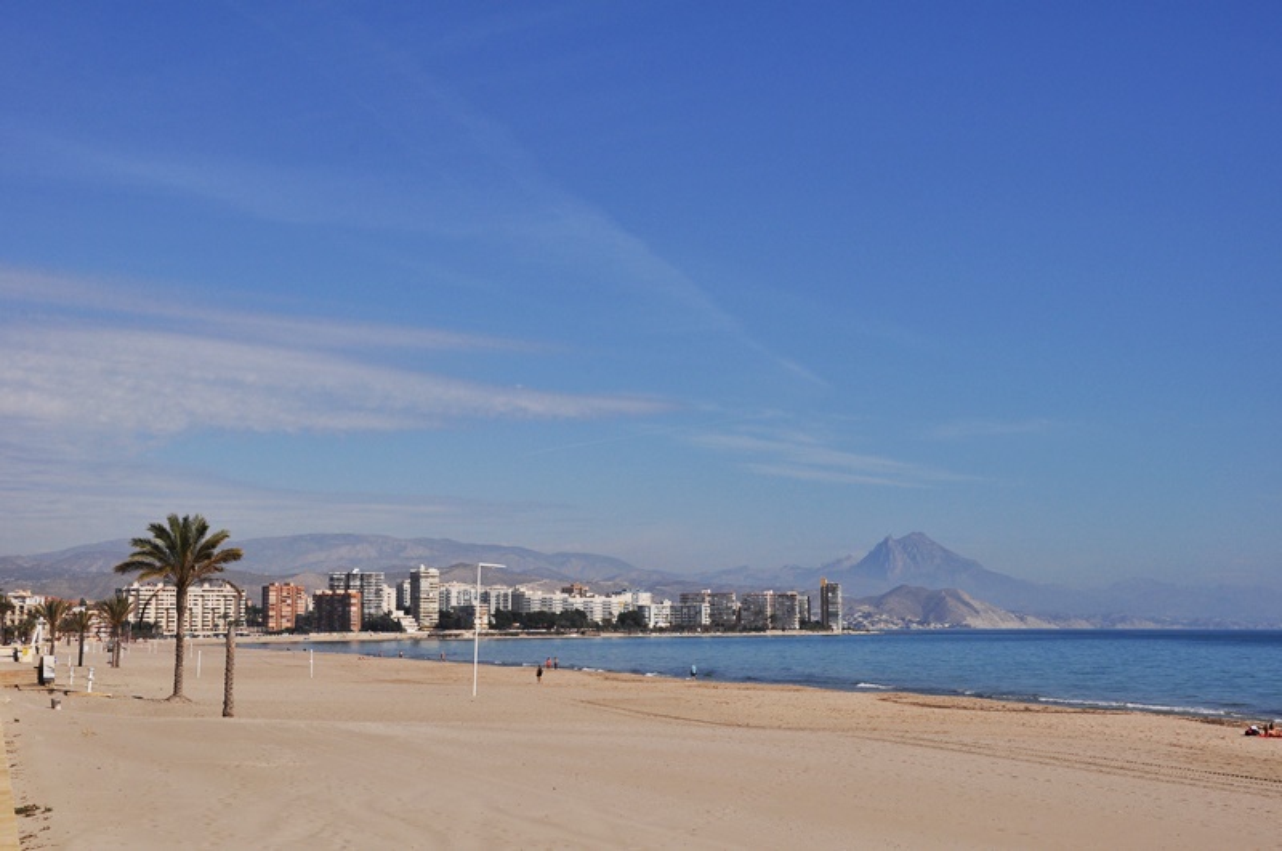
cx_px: 641
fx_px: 2027
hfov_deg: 35.1
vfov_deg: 23.7
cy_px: 426
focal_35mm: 57
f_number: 14
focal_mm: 38
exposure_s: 1/800
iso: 200
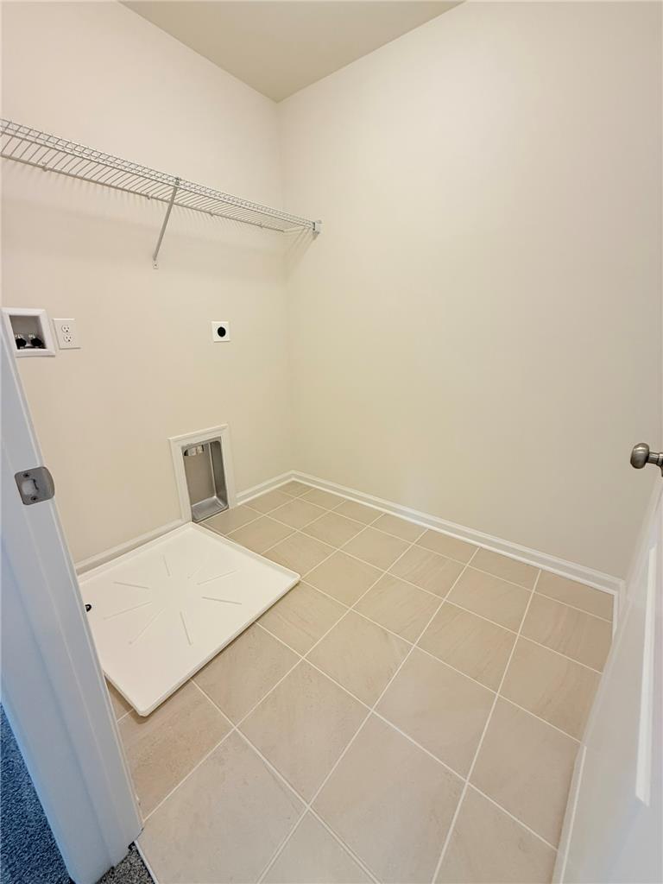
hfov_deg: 85.7
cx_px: 332
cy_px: 442
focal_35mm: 14
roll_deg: -0.2
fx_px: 358
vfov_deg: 102.1
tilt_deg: -18.6
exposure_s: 1/120
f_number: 2.2
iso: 200
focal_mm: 2.22
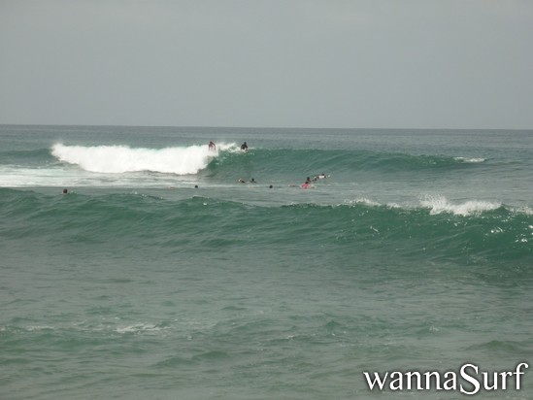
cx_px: 266
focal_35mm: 132
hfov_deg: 14.9
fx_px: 2033
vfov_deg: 11.2
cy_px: 200
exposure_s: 1/640
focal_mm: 22
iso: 100
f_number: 5.9
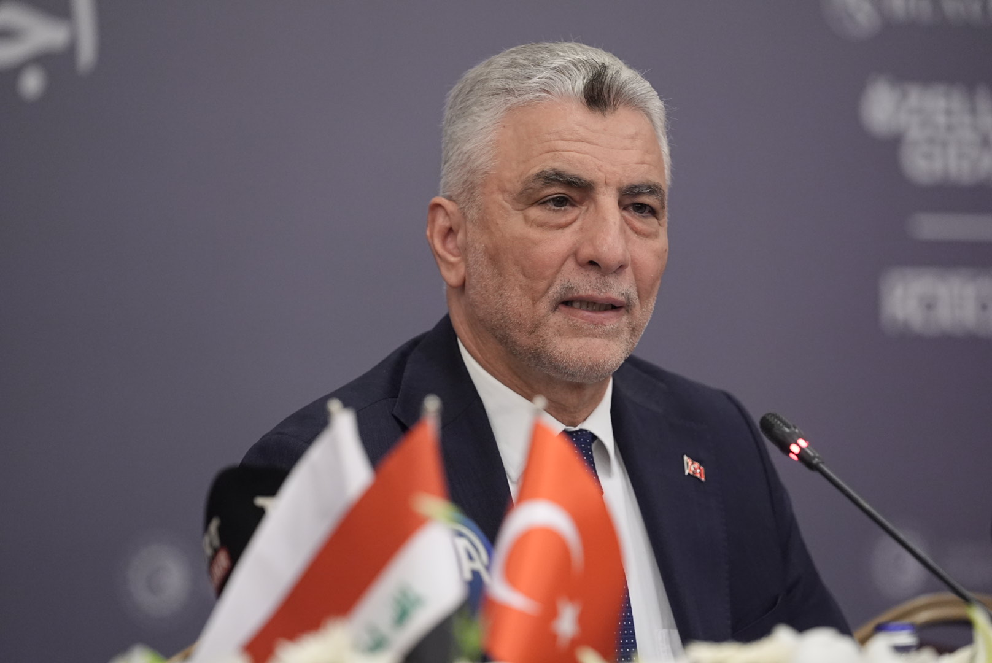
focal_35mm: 182
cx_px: 496
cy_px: 332
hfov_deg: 11.3
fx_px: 5019
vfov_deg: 7.6
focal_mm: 182
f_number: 3.5
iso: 4000
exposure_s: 1/250
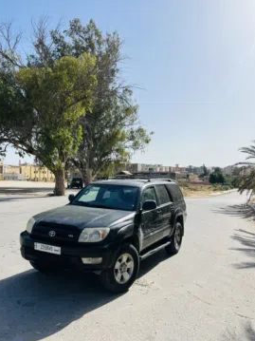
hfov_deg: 48.1
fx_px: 285
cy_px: 174
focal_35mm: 29
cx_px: 116
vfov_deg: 61.7
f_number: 1.5
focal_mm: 5.7
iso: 50
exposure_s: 1/7463
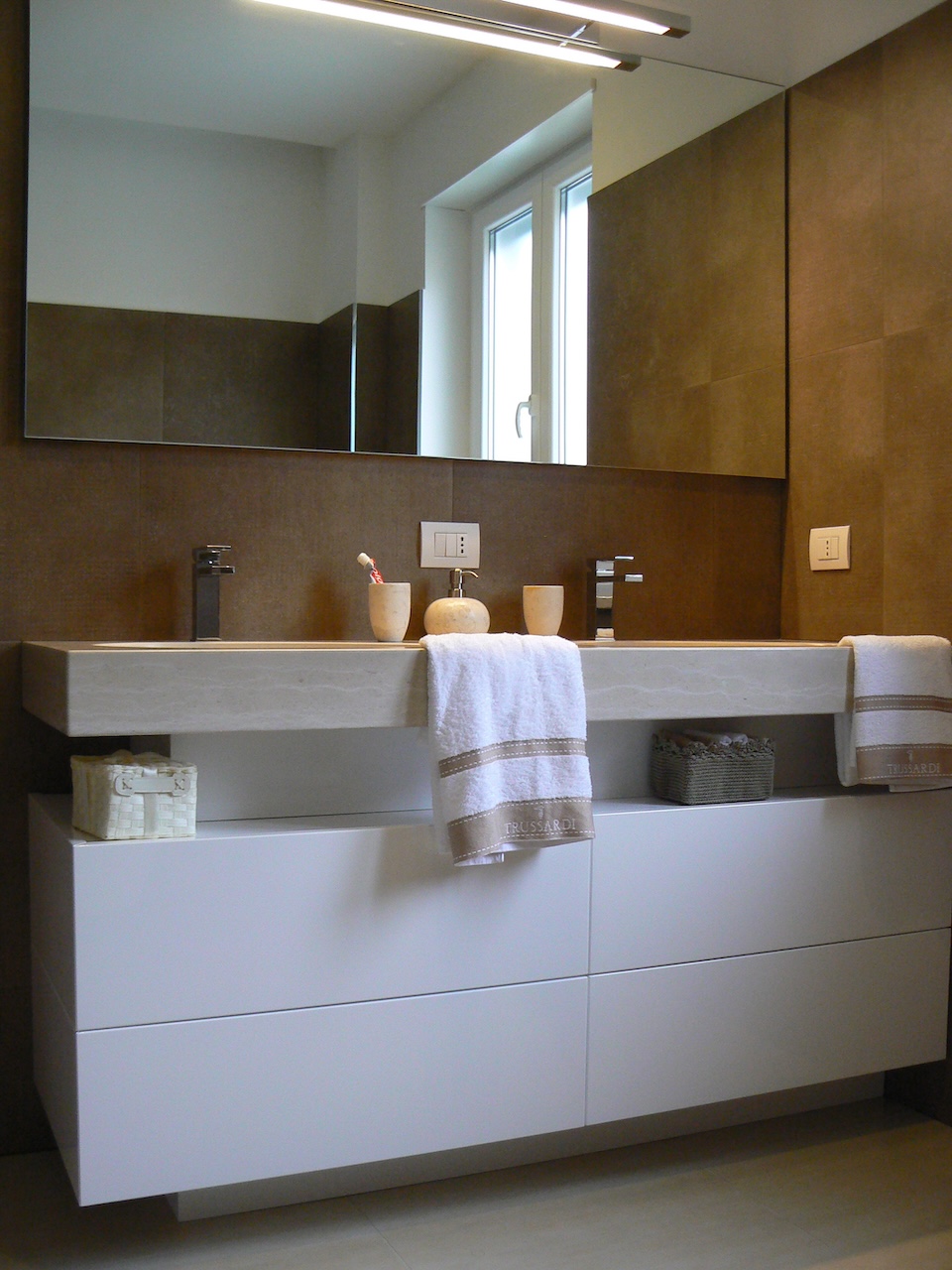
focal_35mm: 36
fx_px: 1320
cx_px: 476
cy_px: 635
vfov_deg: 51.4
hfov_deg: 39.7
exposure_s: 1/30
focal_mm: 6
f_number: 2.8
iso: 200
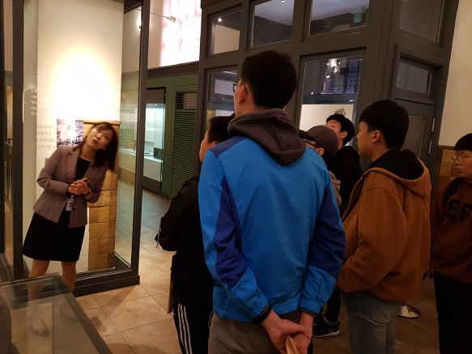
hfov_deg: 67.3
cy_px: 177
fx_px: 354
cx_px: 236
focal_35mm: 26
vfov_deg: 53.0
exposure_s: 1/10
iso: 250
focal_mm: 4.3
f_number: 1.7
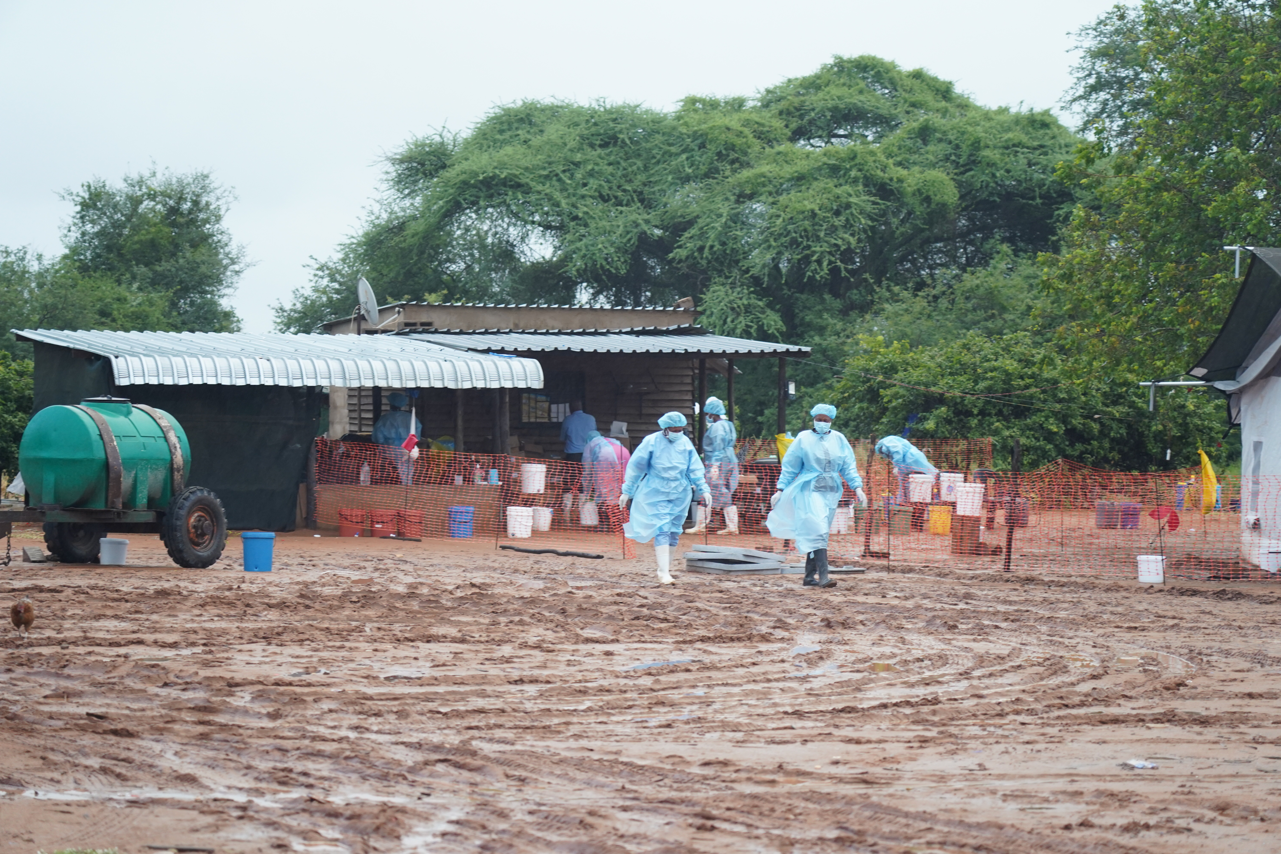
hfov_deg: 20.6
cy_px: 427
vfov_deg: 13.8
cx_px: 640
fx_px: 3522
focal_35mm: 99
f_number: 4
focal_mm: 99
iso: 1600
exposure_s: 1/80
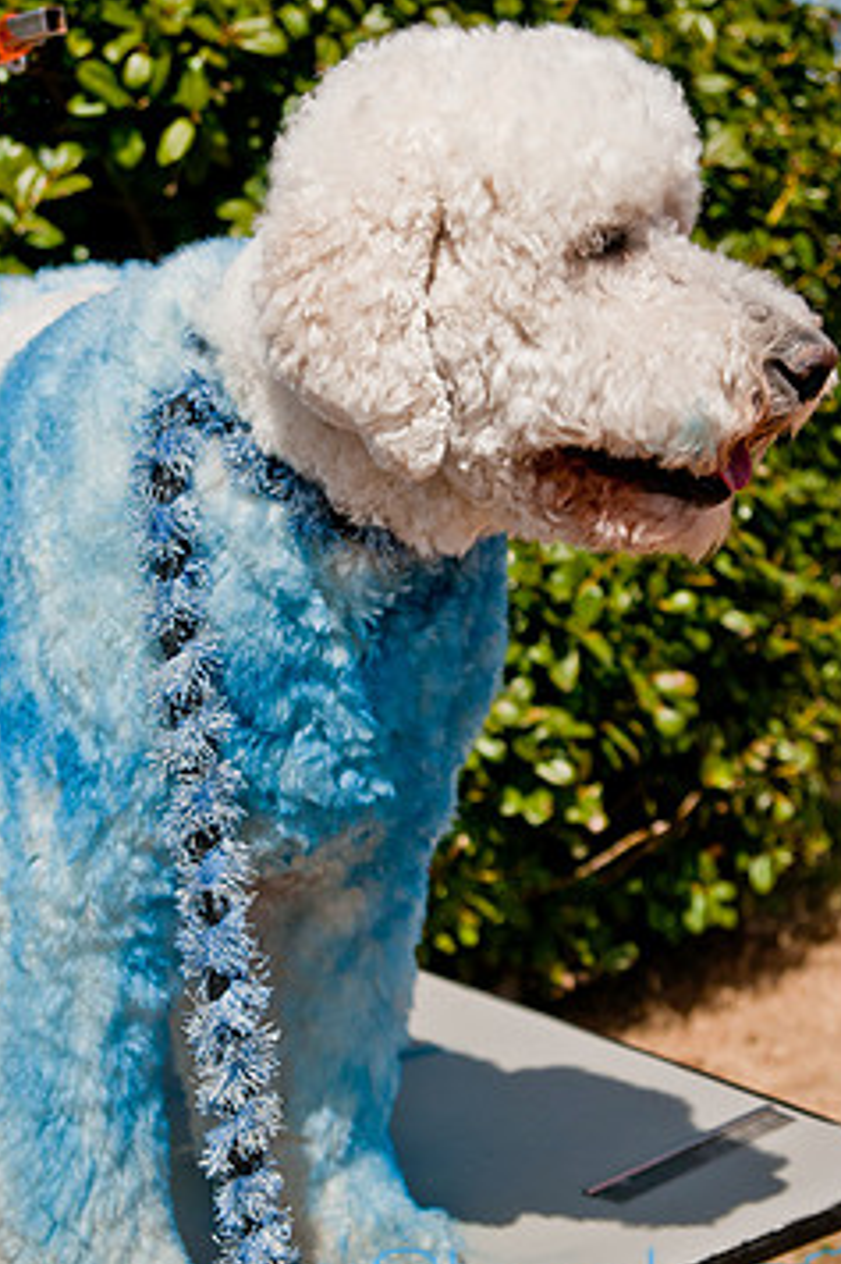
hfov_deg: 18.9
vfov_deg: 28.1
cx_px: 399
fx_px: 2525
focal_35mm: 72
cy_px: 671
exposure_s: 1/4000
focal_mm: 38
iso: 400
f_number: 4.5
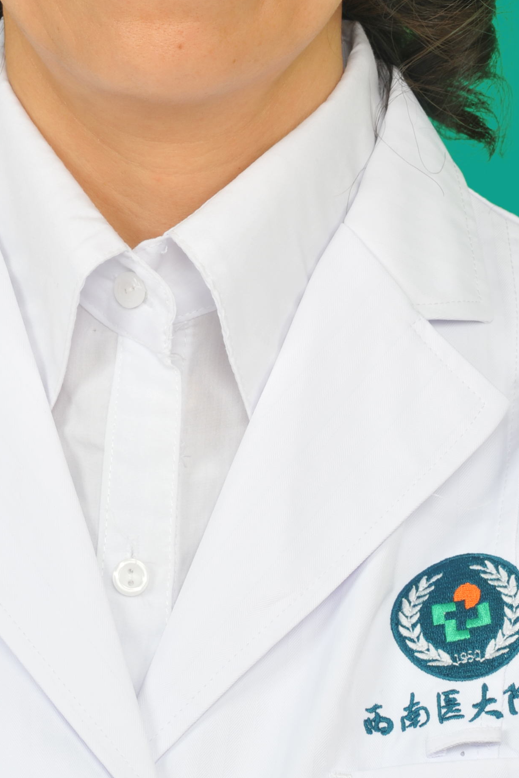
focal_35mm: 190
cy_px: -3
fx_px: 4108
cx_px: 141
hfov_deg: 7.2
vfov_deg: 10.7
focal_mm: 82
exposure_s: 1/125
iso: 200
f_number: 14
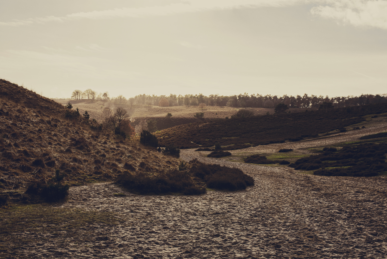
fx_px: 538
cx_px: 194
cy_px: 130
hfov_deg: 39.6
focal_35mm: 50
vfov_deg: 27.0
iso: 100
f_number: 9
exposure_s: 1/250
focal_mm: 50
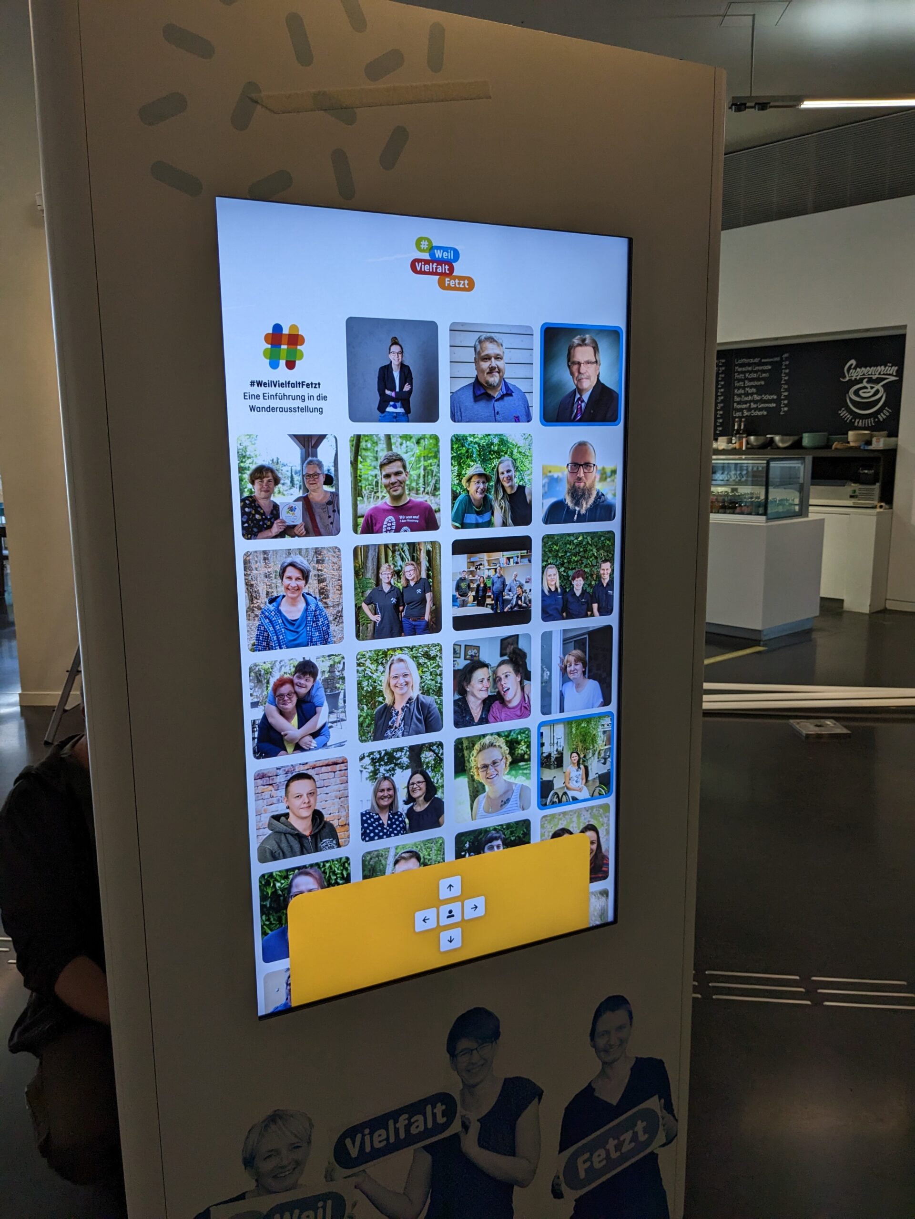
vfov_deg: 65.3
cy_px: 610
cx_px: 458
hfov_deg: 51.4
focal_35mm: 27
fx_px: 952
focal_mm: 4.38
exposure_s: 1/99.9
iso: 84
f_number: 1.73
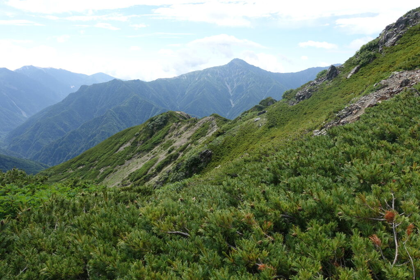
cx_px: 210
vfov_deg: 53.1
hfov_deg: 73.7
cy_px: 140
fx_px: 280
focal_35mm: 24
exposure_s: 1/320
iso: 125
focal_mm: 8.8
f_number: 5.6
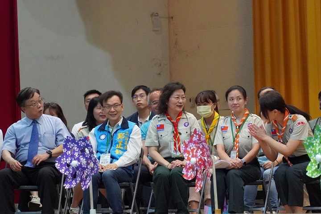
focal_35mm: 136
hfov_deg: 15.0
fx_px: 1217
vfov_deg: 10.0
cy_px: 107
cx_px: 160
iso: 6400
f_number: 5.6
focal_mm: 91
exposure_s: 1/80
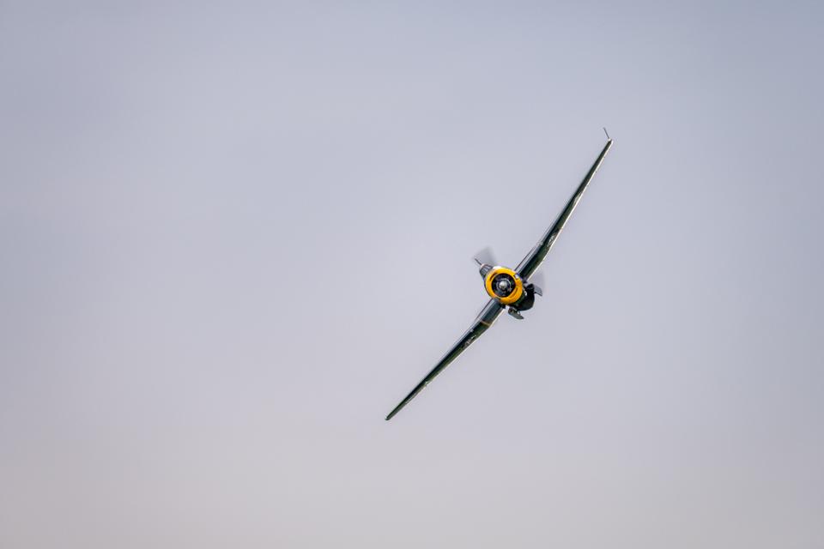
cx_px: 412
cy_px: 274
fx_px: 13732
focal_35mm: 600
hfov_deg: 3.4
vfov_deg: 2.3
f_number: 5.6
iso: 640
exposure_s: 1/250
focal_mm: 400
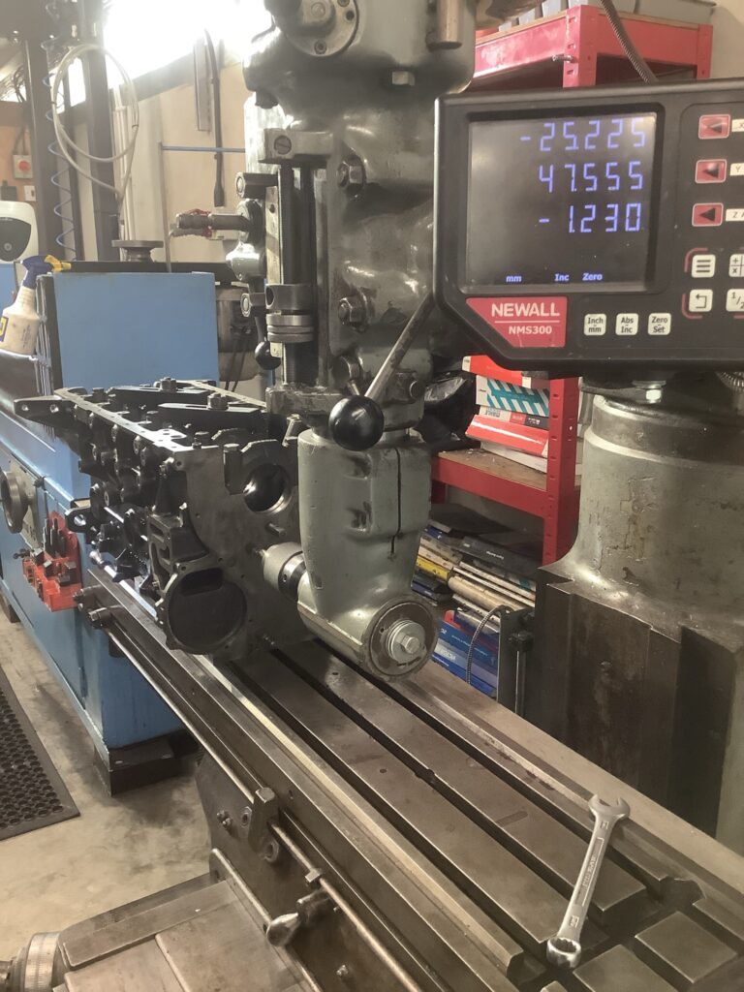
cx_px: 372
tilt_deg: -17.0
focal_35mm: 31
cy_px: 496
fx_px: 888
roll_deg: +0.8
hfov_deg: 45.4
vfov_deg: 58.4
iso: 250
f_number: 2.4
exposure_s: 1/50
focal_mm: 3.3
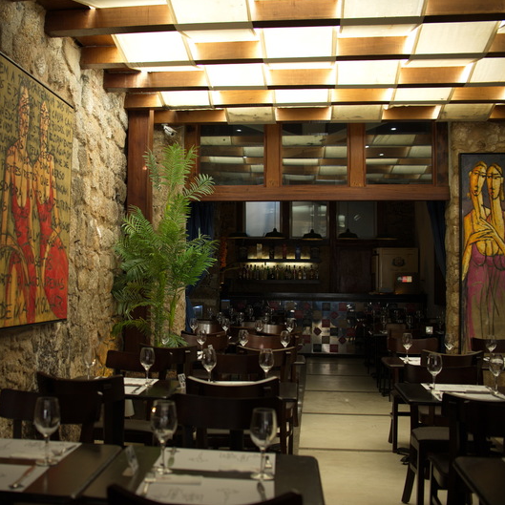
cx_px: 158
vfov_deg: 37.6
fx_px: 743
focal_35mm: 45
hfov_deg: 37.1
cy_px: 252
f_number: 3.5
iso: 200
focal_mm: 35
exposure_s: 1/50
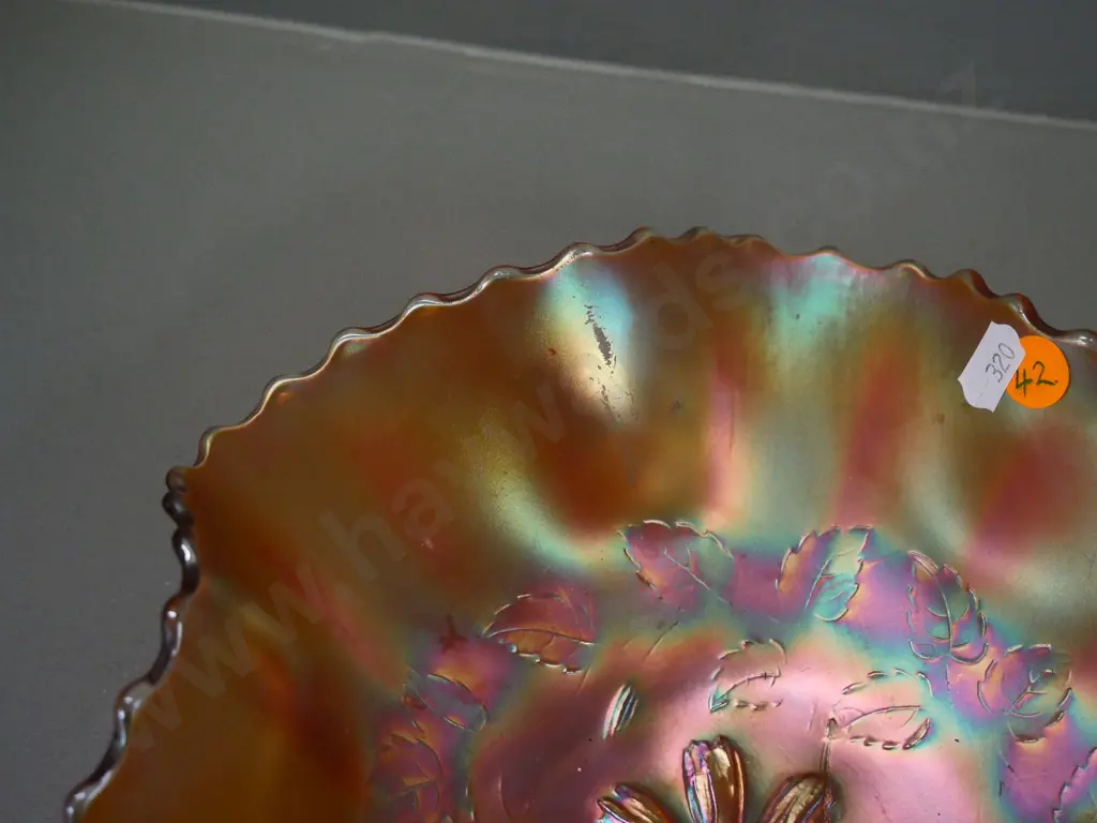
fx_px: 1711
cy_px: 412
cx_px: 548
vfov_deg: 27.0
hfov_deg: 35.5
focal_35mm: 54
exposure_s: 1/160
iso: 3200
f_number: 5
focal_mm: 27
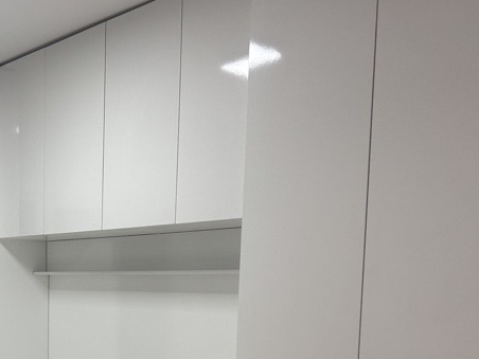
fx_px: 706
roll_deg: -0.9
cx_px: 54
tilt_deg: -5.4
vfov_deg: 27.1
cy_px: 349
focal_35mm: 51
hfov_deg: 35.4
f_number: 1.78
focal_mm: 6.76
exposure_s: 1/100
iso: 160
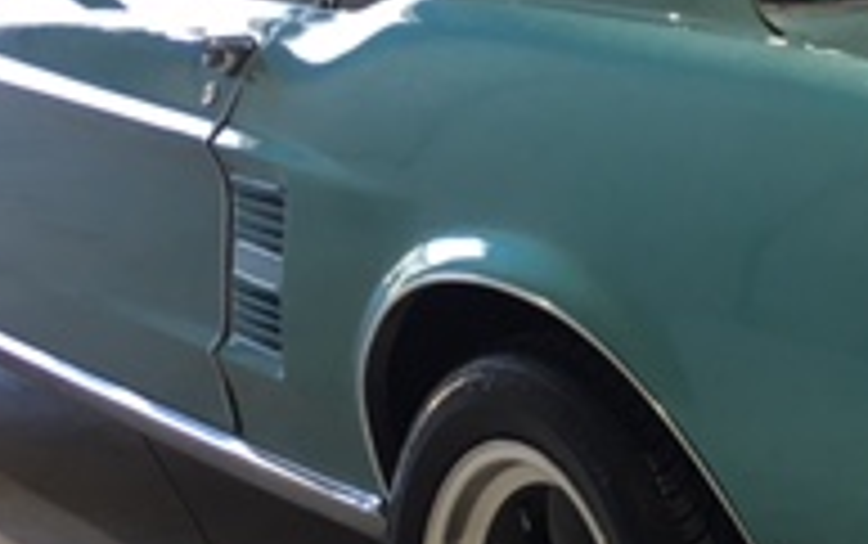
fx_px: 2415
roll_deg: -1.7
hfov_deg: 19.6
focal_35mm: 102
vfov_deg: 12.9
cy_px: 324
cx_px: 935
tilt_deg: -11.7
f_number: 2.2
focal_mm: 4.15
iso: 25
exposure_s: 1/33
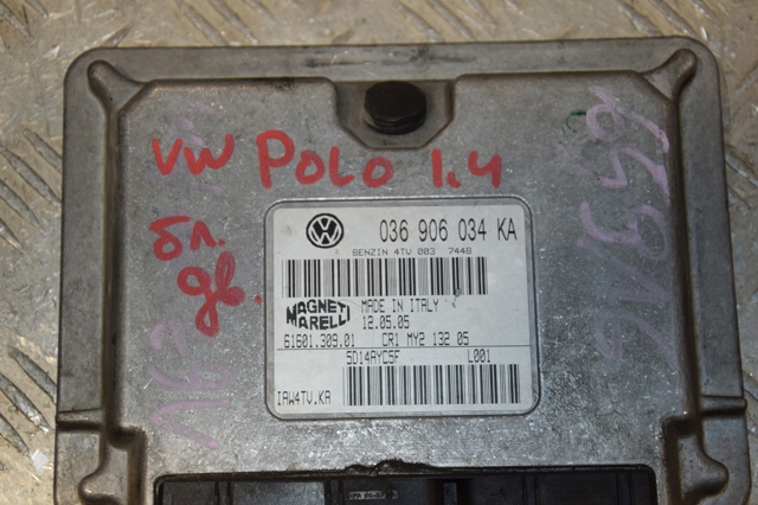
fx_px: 1831
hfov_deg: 23.4
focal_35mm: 87
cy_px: 252
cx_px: 379
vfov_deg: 15.7
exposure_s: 1/200
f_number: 7.1
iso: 800
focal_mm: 58
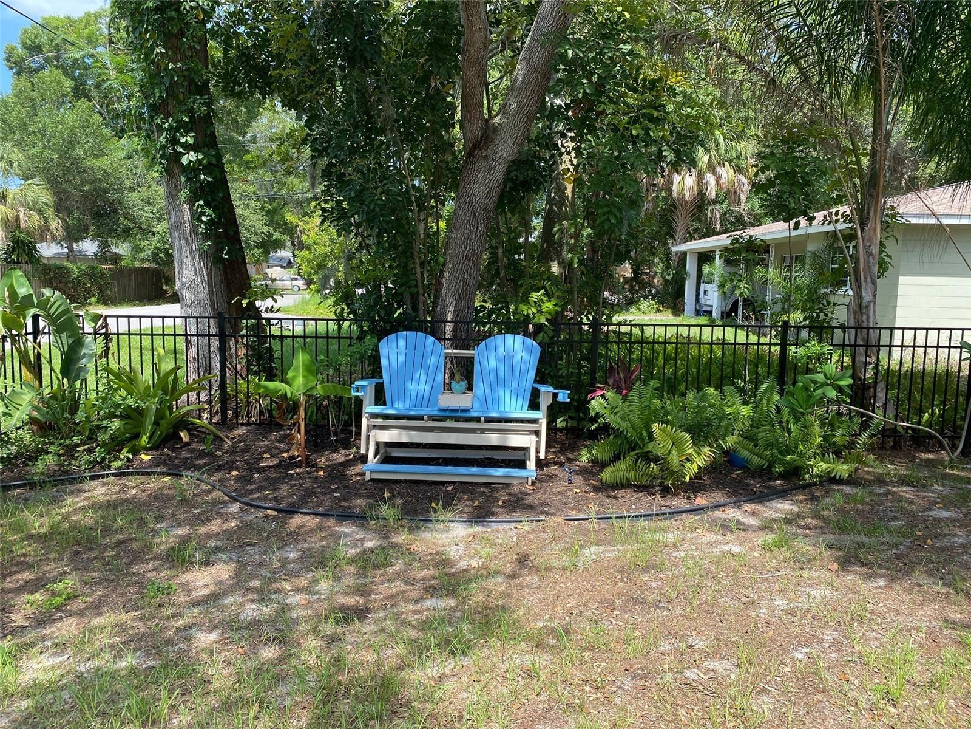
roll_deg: -1.9
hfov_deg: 67.3
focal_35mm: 26
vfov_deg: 53.1
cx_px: 486
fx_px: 729
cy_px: 364
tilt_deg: -6.2
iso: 32
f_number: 1.8
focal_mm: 4.25
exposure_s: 1/778
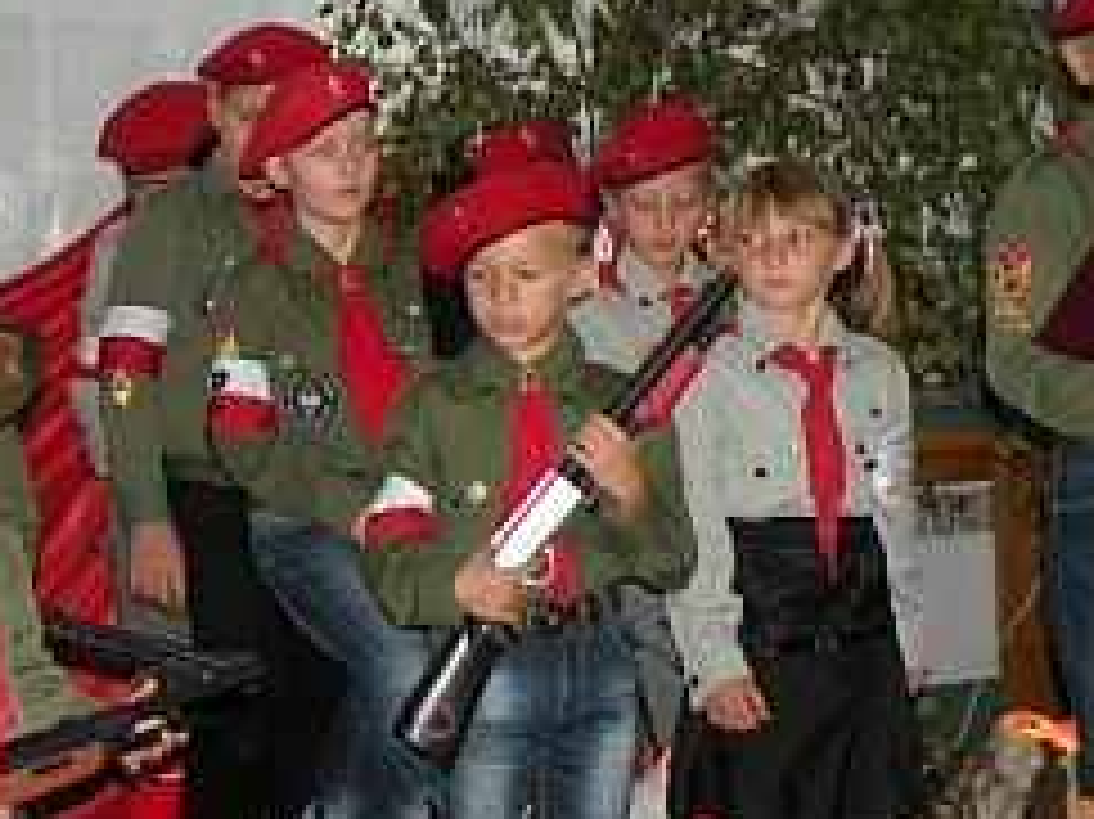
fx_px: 2148
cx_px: 212
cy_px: 461
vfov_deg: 21.6
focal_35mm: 68
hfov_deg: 28.0
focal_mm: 5.8
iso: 120
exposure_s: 1/60
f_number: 3.2
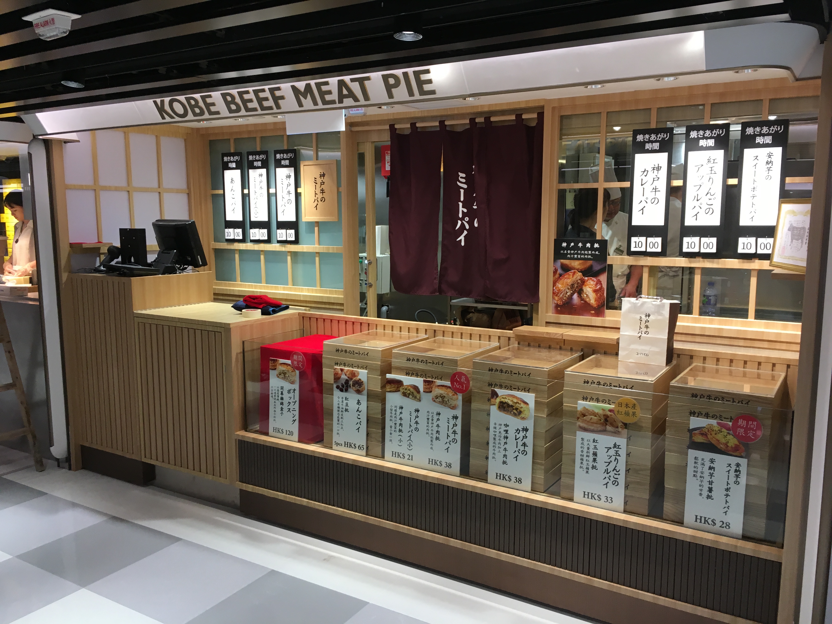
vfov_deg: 48.2
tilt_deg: -7.8
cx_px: 416
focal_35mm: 29
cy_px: 312
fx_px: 697
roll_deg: +0.3
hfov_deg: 61.7
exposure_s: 1/33
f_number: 2.2
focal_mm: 4.15
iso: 40
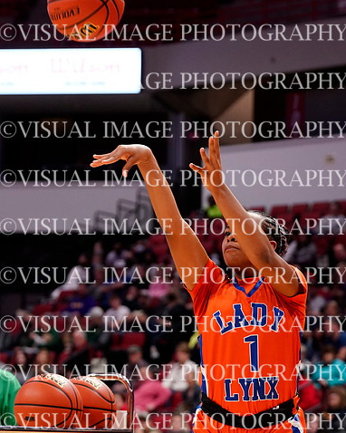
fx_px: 2101
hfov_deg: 9.4
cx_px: 174
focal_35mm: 164
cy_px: 202
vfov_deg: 11.8
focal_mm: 96
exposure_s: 1/1000
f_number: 4
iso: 3200
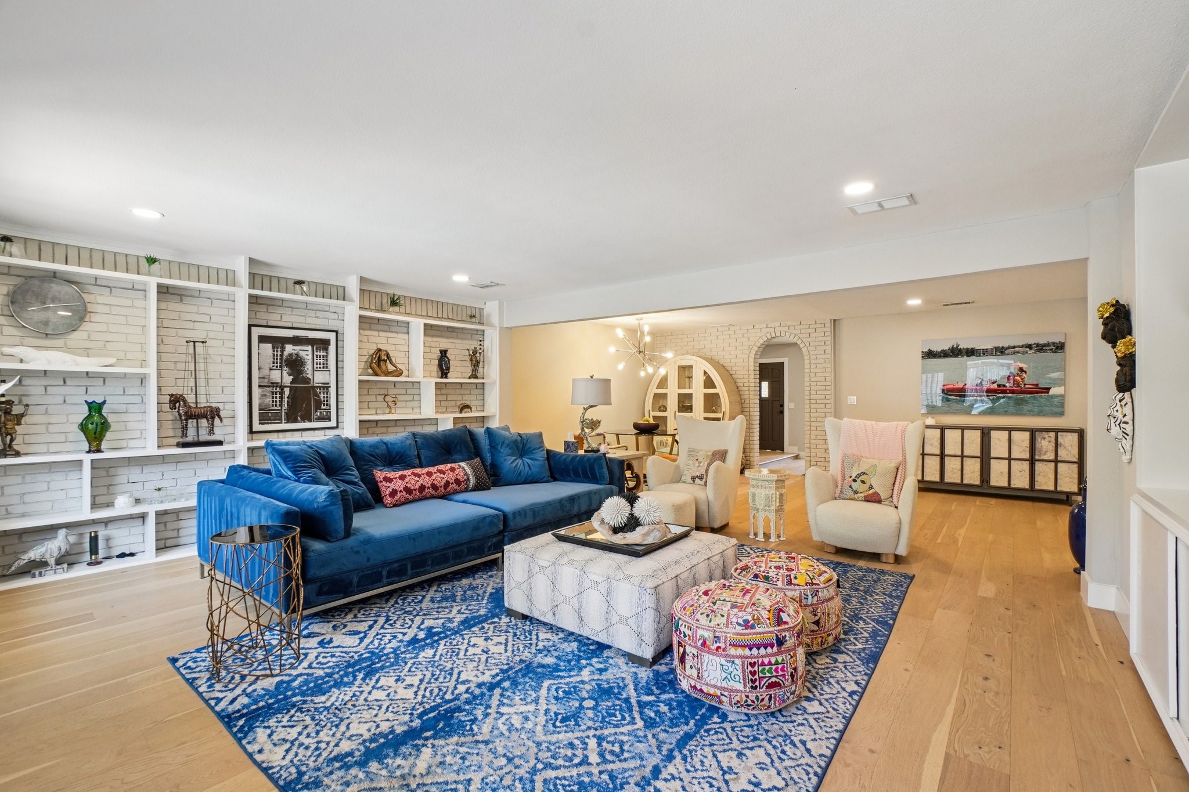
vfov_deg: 77.3
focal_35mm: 15
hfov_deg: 100.4
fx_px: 495
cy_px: 396
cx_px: 594
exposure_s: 1/15
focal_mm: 10
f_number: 8
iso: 400
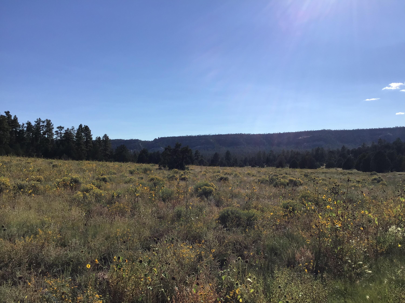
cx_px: 202
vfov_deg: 45.4
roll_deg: +0.7
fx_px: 363
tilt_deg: -0.5
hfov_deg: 58.4
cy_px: 152
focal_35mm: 31
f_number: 2.4
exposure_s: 1/2632
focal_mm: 3.3
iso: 25
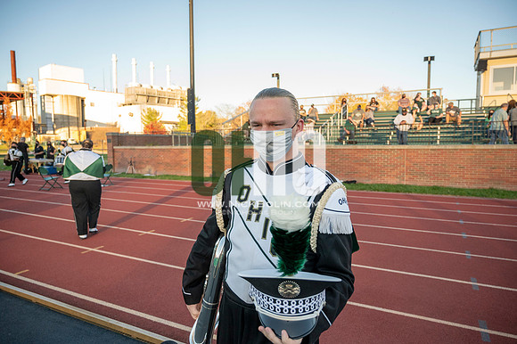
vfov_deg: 53.1
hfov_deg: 73.8
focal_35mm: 24
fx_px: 344
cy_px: 172
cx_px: 258
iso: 2000
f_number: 4
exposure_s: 1/3200
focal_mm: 24
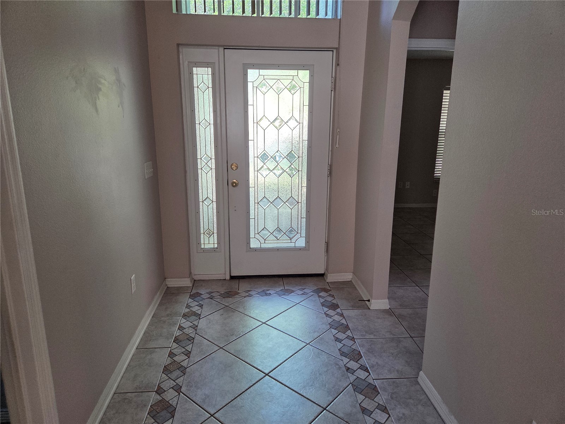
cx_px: 282
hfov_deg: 73.9
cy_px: 212
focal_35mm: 23
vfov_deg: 58.9
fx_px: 375
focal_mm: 5.4
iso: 200
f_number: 1.8
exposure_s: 1/180
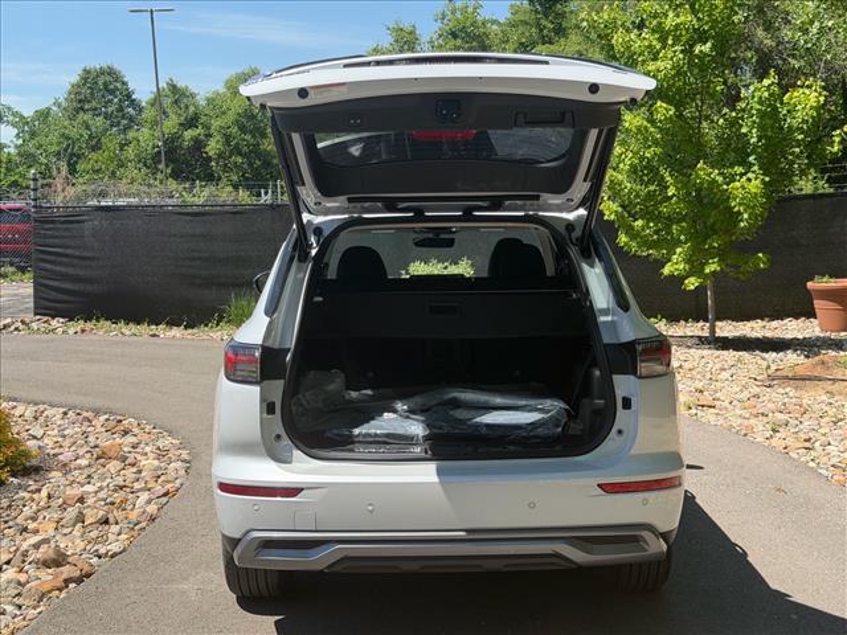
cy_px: 318
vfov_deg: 30.3
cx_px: 424
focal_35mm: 48
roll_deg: +2.7
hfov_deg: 39.7
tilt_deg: -3.6
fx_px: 1174
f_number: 1.78
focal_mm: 6.76
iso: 100
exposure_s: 1/3534
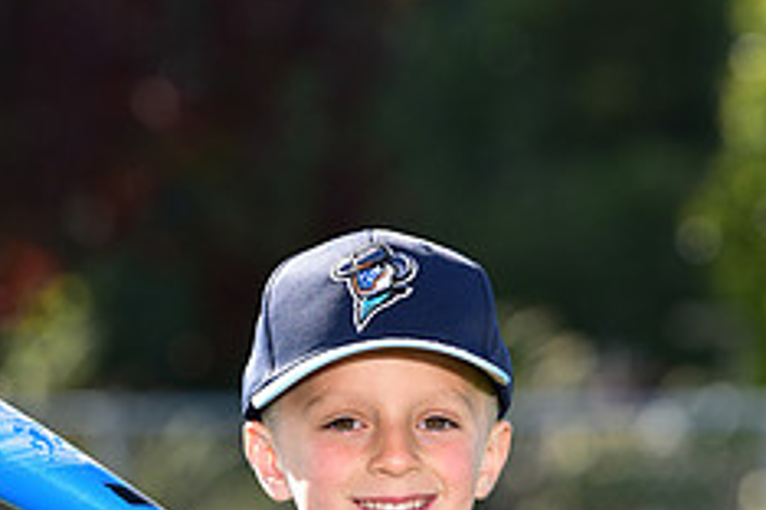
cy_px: 719
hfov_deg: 4.6
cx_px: 309
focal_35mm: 447
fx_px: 9510
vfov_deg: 3.1
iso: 80
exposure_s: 1/200
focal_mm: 180
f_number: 5
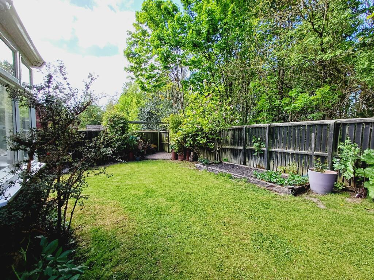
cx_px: 187
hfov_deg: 94.5
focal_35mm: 16
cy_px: 140
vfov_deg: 78.1
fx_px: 173
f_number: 2.2
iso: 40
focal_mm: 1.64
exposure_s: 1/295
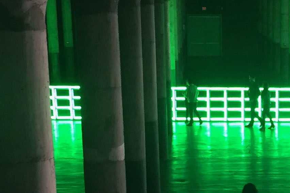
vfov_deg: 11.4
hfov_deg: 17.3
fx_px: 934
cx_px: 273
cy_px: 265
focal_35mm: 116
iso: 50
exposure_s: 1/30
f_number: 2.2
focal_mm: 4.15
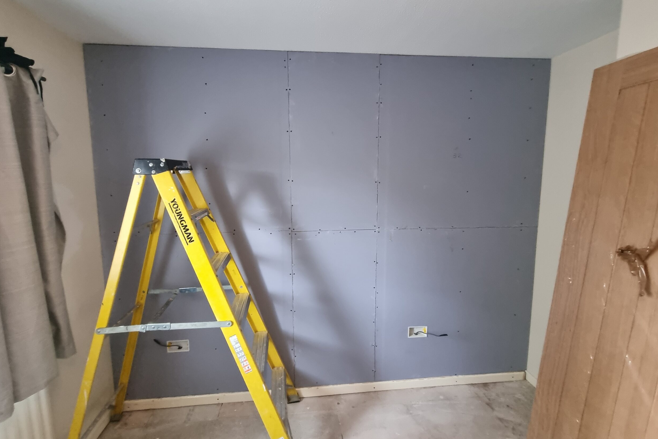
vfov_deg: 81.1
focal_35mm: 14
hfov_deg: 104.2
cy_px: 204
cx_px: 321
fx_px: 256
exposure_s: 1/33
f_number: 2.2
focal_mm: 2.2
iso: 640
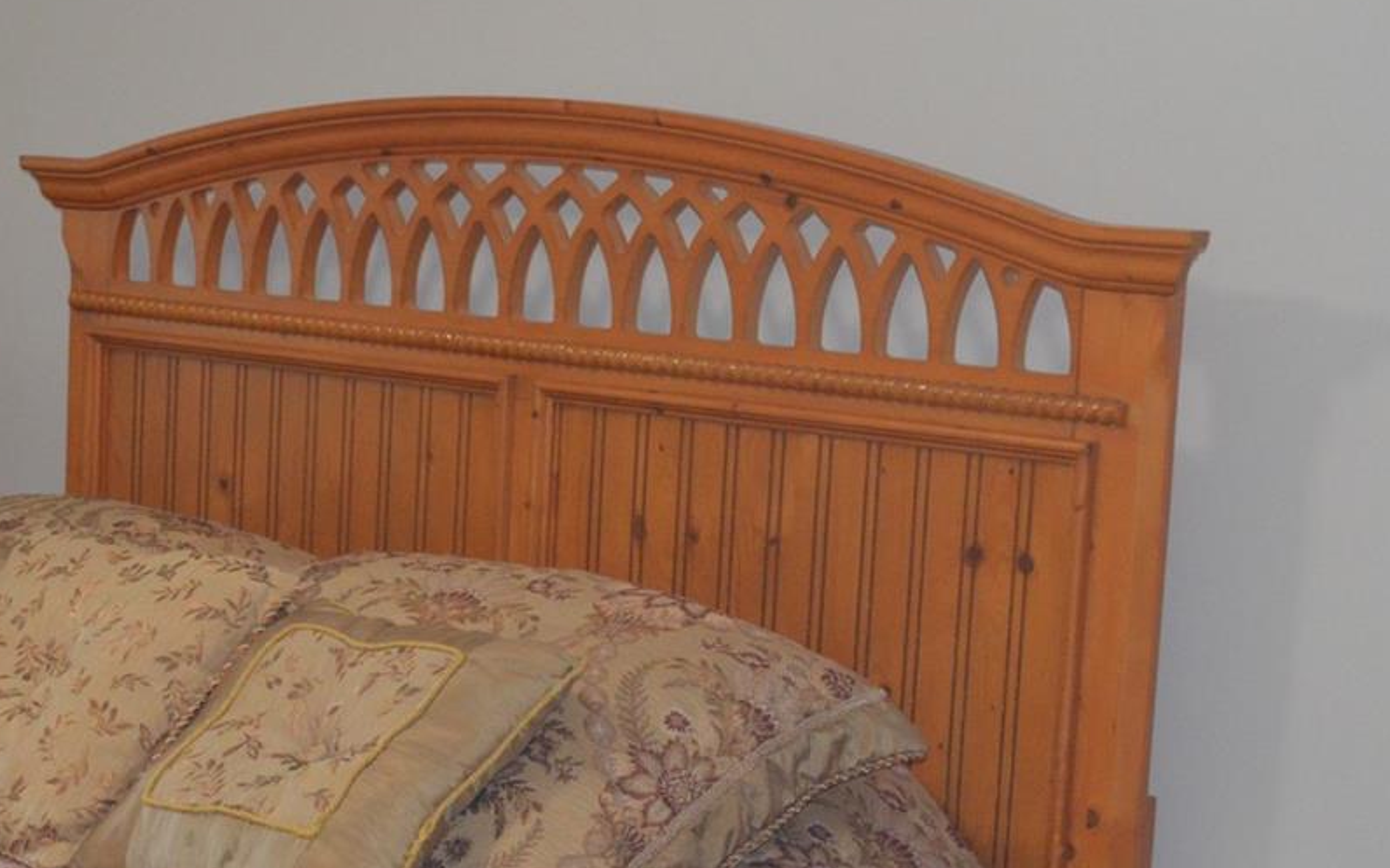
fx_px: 3257
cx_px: 279
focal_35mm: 86
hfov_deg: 23.7
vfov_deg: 15.1
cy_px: 595
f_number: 4.5
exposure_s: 1/60
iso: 1600
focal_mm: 28
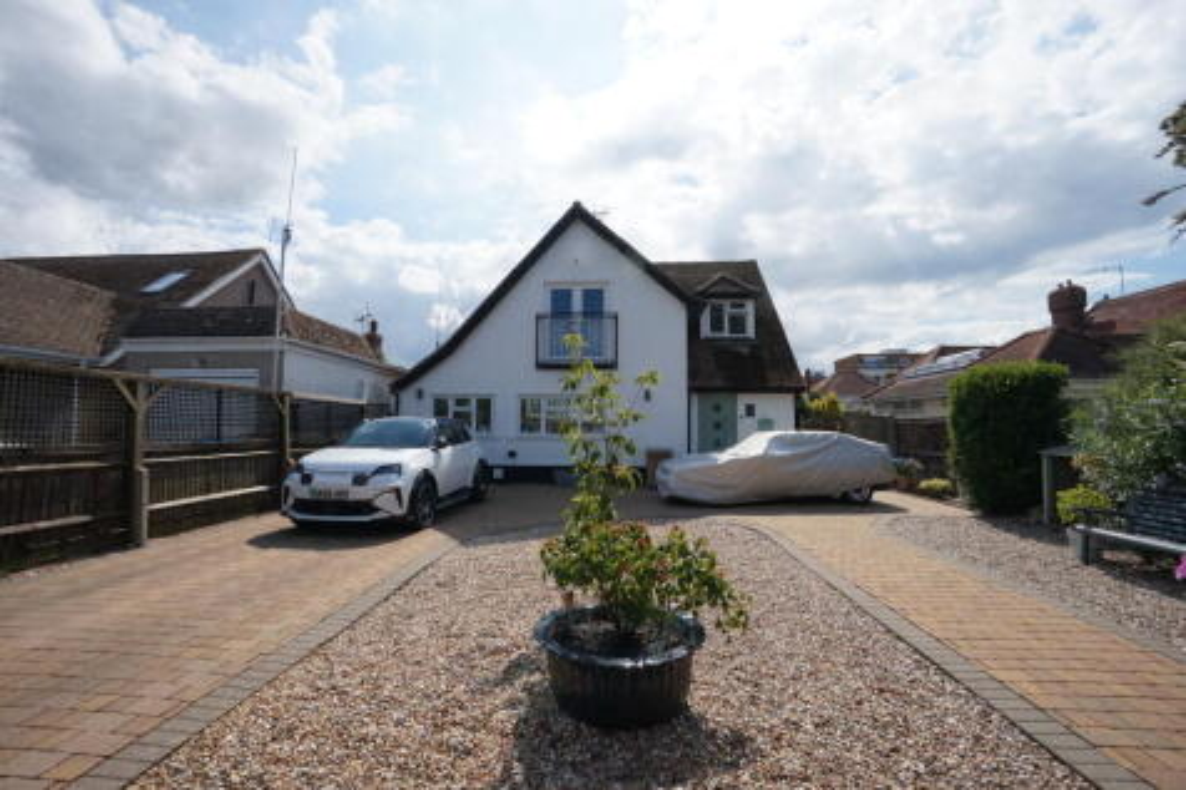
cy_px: 395
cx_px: 593
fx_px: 494
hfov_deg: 100.4
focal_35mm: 15
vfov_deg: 77.3
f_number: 14
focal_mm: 10
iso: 1600
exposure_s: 1/2000
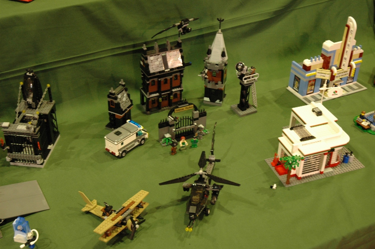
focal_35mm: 52
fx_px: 546
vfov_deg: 25.7
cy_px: 124
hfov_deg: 37.9
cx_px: 188
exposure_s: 1/13
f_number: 5
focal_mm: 35
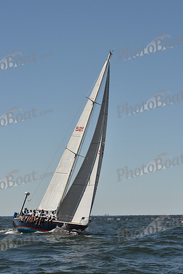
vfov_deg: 22.6
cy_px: 143
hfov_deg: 15.2
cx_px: 85
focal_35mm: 90
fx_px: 686
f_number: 5.6
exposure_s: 1/1250
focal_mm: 70
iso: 250
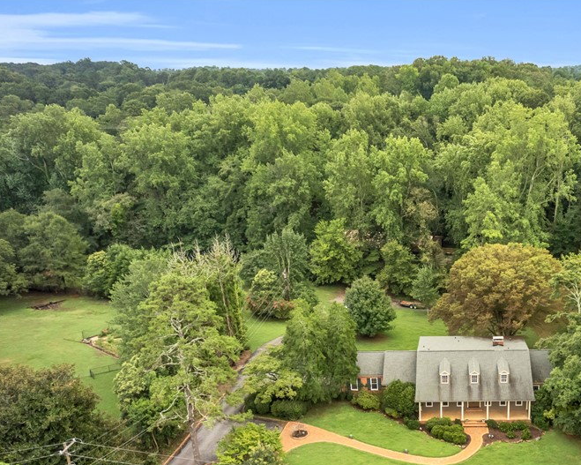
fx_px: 585
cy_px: 316
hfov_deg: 50.0
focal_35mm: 34
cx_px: 458
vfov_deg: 42.7
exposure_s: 1/80
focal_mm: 8.38
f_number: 2.8
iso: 100
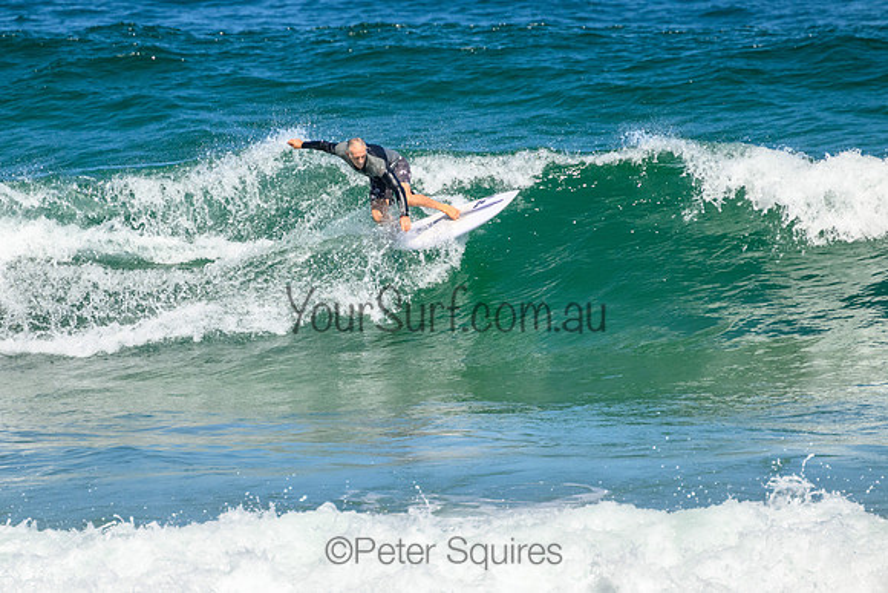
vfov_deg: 1.5
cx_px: 379
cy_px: 253
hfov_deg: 2.2
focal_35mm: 920
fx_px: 22706
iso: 1400
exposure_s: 1/2000
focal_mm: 800
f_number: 11
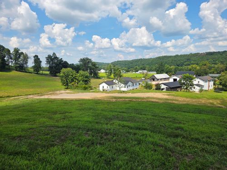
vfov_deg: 58.9
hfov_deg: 73.9
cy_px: 85
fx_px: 151
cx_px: 114
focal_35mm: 23
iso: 80
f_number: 1.8
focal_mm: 5.4
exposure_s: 1/4771
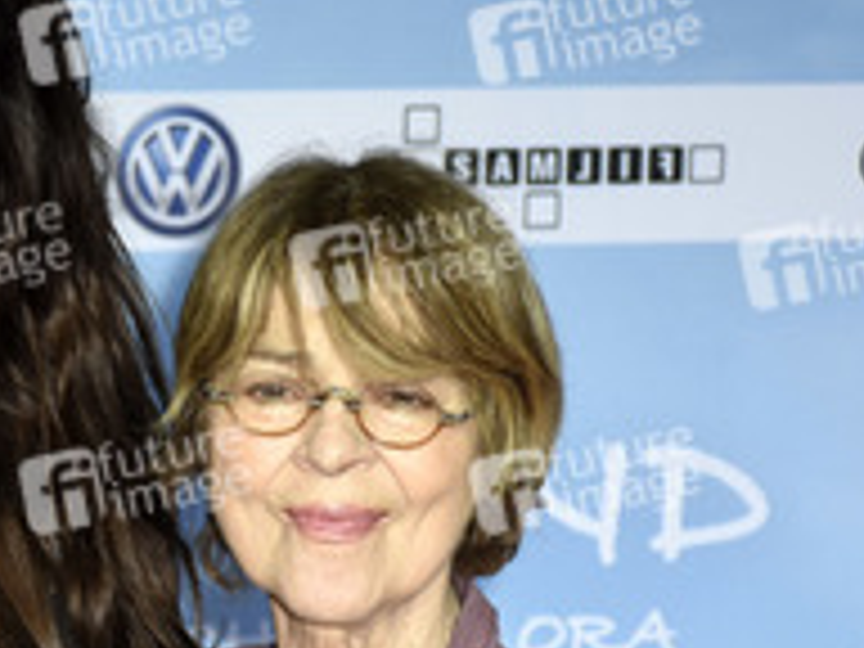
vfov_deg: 5.8
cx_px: 16
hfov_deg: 7.8
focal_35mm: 254
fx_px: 6343
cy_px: 369
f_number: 5.6
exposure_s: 1/160
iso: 400
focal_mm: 75
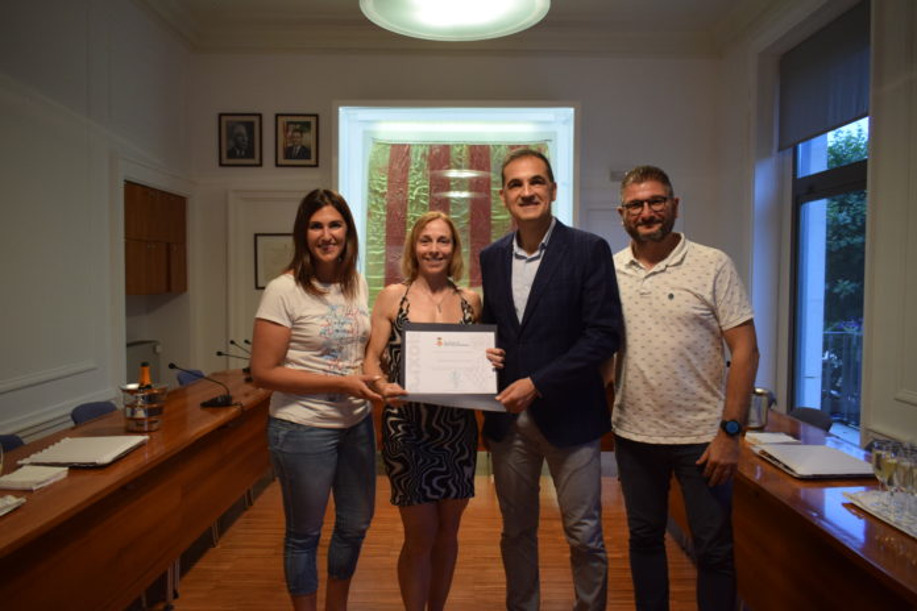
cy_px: 306
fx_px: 688
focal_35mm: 27
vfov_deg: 47.9
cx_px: 458
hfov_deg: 67.4
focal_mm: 18
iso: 1100
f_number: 3.5
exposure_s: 1/60
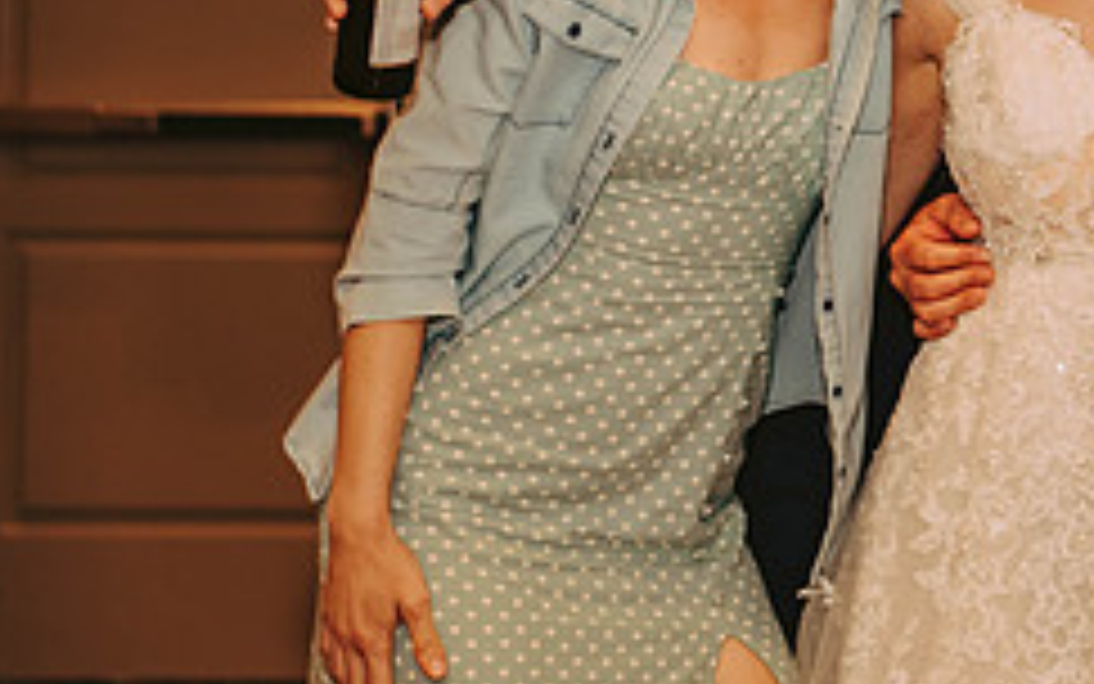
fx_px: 4354
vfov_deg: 8.9
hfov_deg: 13.9
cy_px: -83
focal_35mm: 146
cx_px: 1283
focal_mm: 60
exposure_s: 1/60
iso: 500
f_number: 2.8
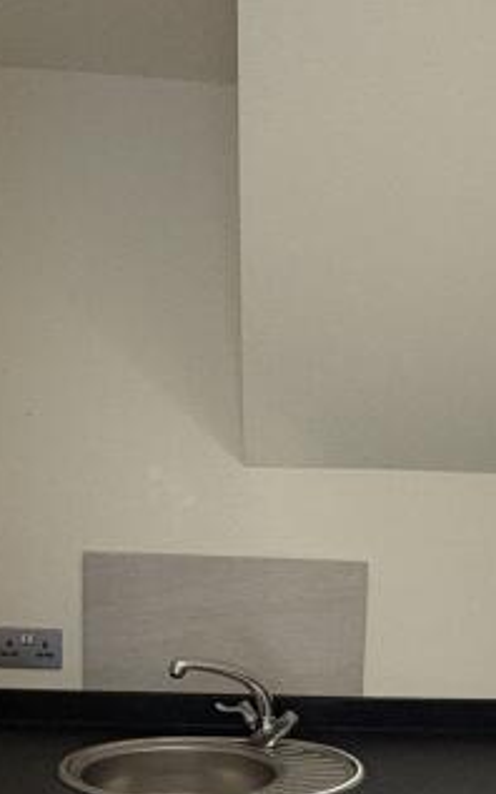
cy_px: 616
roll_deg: -2.0
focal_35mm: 48
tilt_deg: -6.4
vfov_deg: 40.4
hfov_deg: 26.4
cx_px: 383
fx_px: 1039
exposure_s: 1/50
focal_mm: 2.22
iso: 500
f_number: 2.2
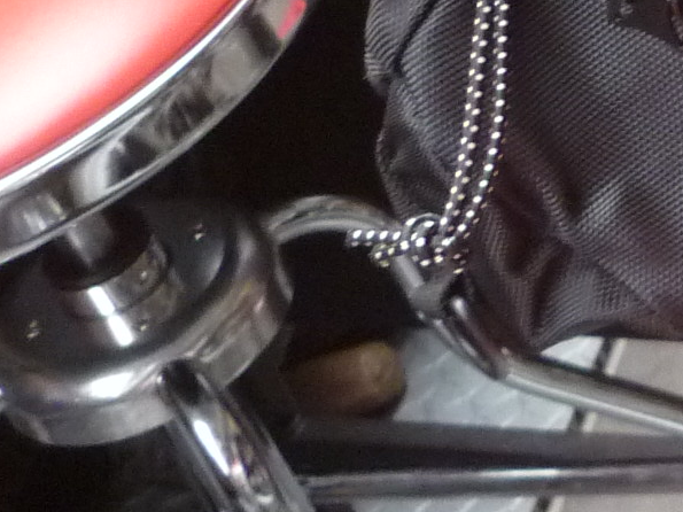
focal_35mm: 142
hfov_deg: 12.4
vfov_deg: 10.2
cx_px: 1334
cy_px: -177
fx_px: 2801
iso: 320
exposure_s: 1/30
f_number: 2.8
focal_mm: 5.5
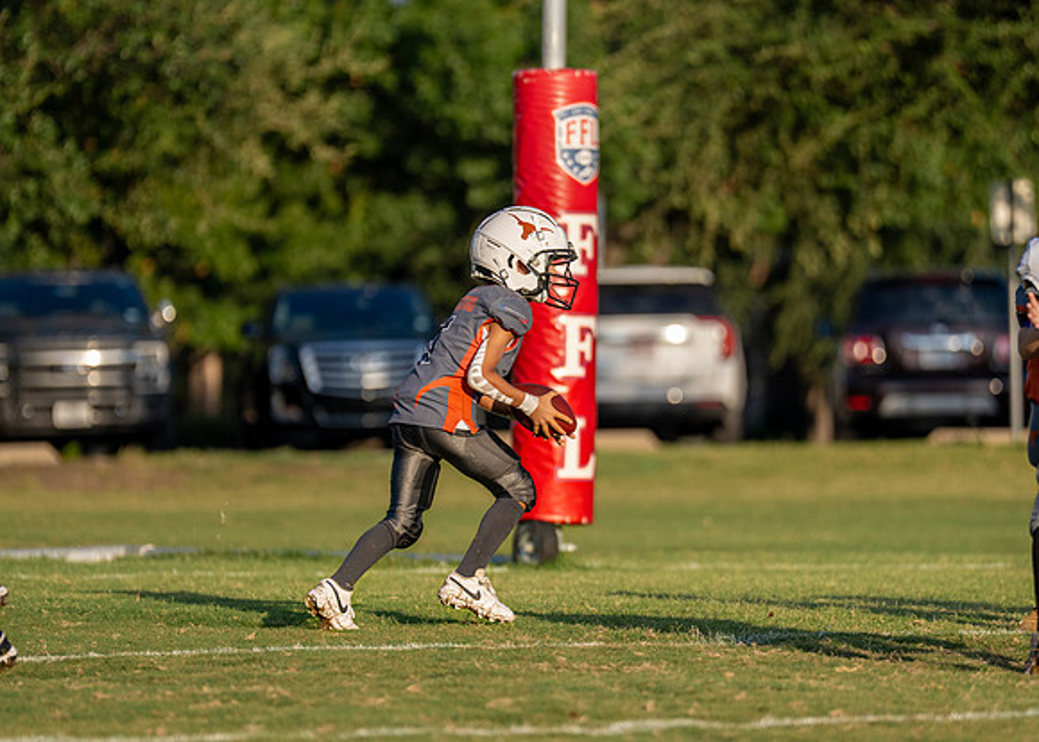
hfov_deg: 6.5
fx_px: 9202
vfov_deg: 4.6
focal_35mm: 312
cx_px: 527
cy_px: 392
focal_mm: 200
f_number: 2.8
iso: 320
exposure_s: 1/5000
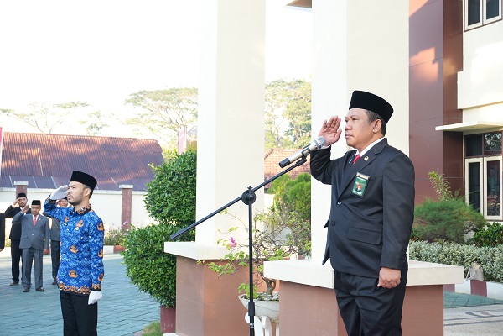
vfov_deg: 26.5
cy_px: 168
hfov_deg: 38.9
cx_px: 252
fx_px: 713
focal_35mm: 51
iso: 400
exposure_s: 1/100
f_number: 6.3
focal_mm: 34
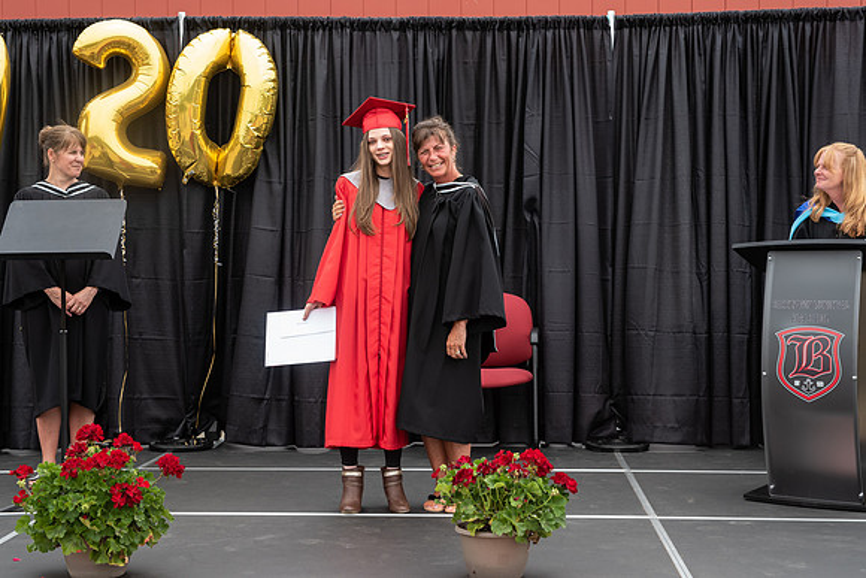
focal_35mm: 56
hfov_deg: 35.4
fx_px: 1356
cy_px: 279
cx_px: 433
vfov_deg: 24.1
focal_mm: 52
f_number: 5.6
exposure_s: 1/500
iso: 500
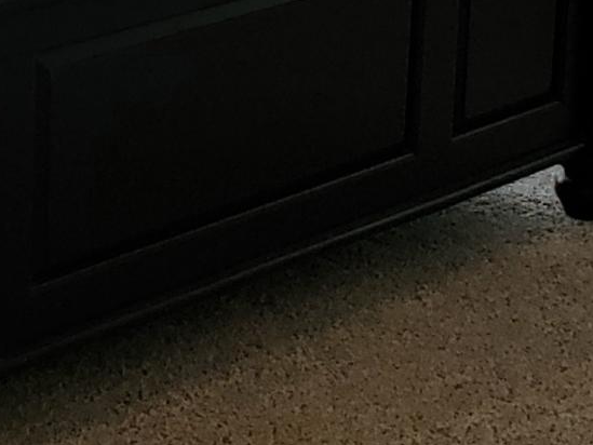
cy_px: -325
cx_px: -342
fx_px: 2433
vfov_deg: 10.0
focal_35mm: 142
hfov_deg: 13.0
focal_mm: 4.3
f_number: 2.4
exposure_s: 1/120
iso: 50
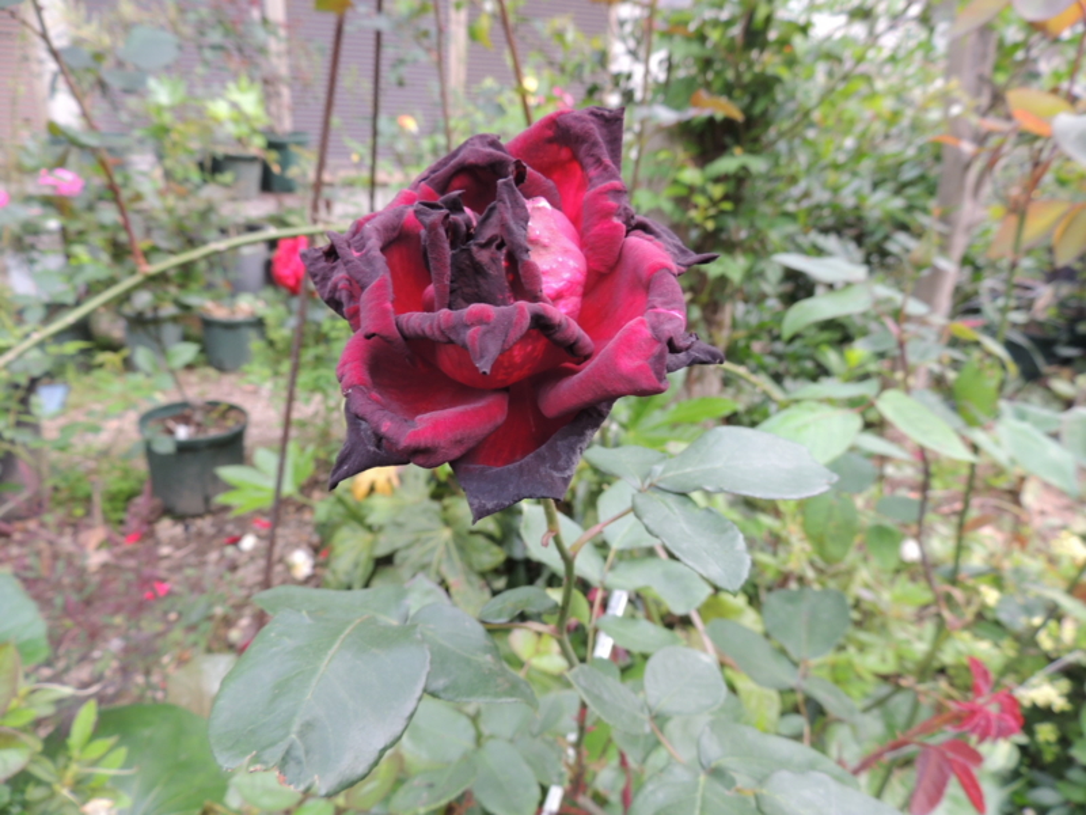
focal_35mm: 24
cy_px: 408
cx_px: 543
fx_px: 753
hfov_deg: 71.6
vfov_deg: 56.8
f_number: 3
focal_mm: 4.3
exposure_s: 1/60
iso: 100
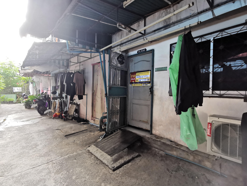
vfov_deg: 78.1
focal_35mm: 16
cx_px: 124
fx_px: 114
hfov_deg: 94.5
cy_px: 93
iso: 400
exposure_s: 1/60
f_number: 2.2
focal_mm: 2.35
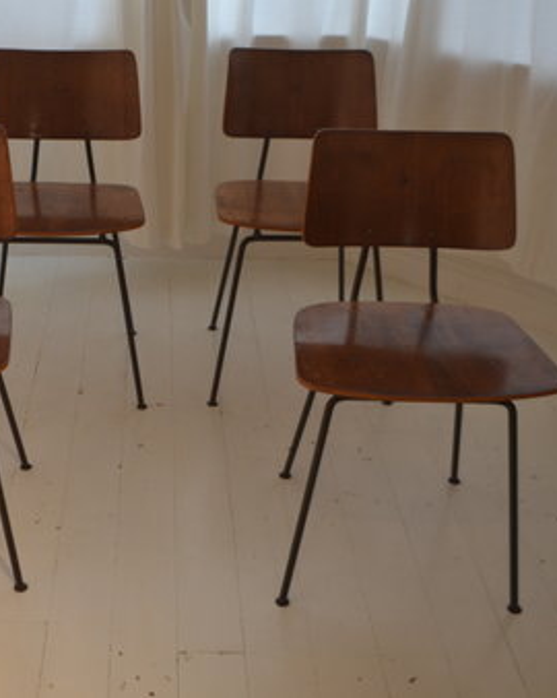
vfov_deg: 36.7
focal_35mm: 51
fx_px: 1052
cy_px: 349
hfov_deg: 29.2
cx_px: 138
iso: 400
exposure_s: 1/60
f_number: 4
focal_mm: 24
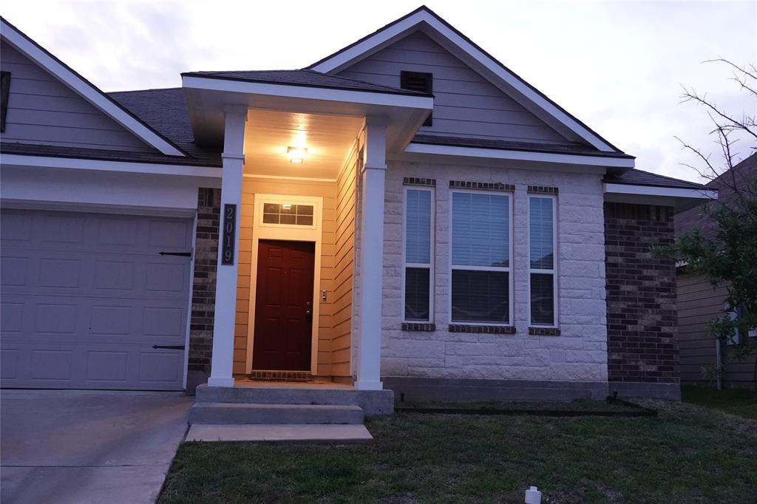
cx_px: 378
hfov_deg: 54.4
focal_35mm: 35
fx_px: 736
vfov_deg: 37.8
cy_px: 252
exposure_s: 1/40
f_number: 3.2
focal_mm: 12.96
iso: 1600
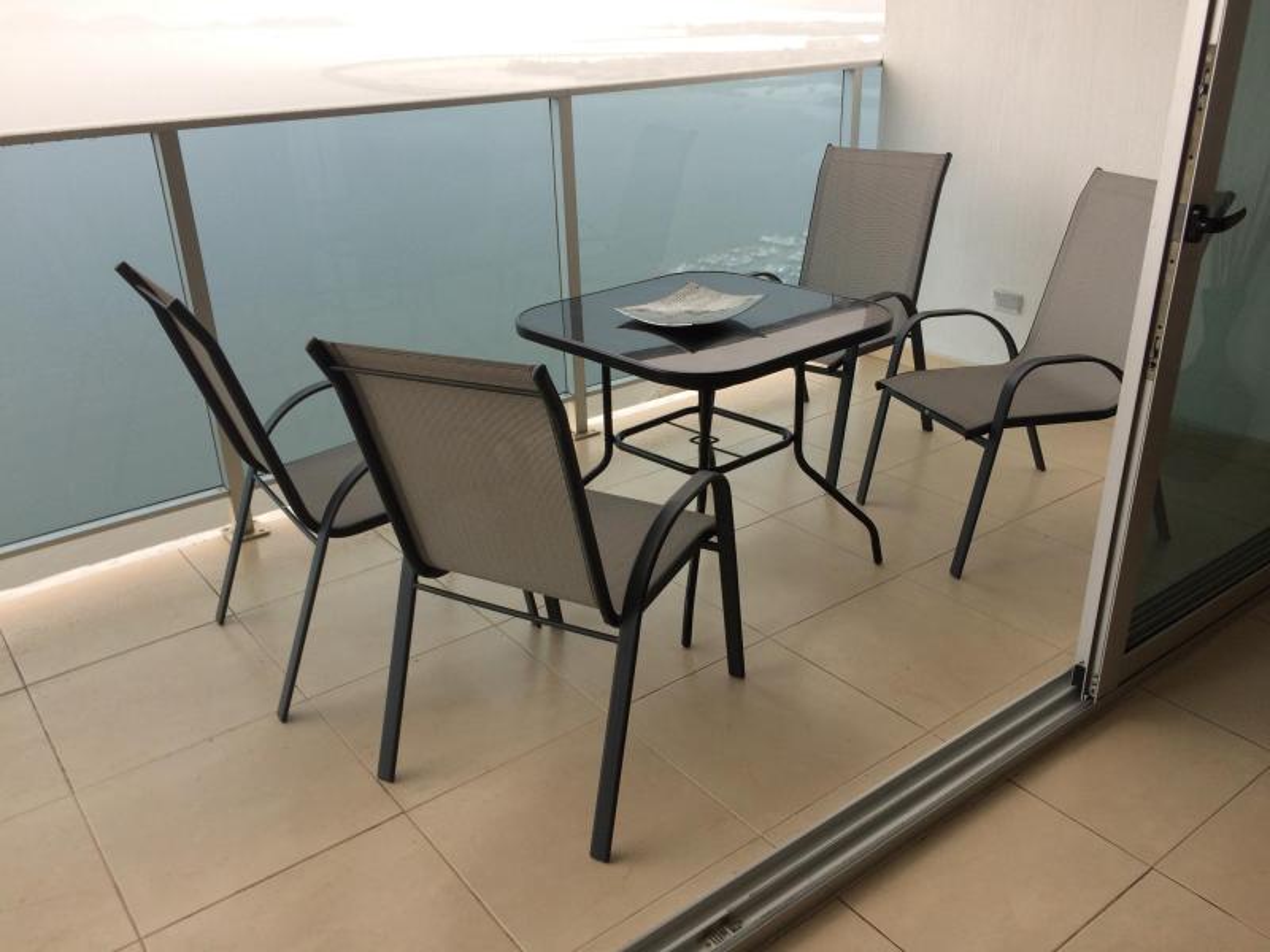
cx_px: 635
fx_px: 1064
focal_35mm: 29
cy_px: 476
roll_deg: -0.3
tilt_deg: -27.7
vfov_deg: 48.2
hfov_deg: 61.7
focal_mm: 4.15
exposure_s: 1/120
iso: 40
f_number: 2.2
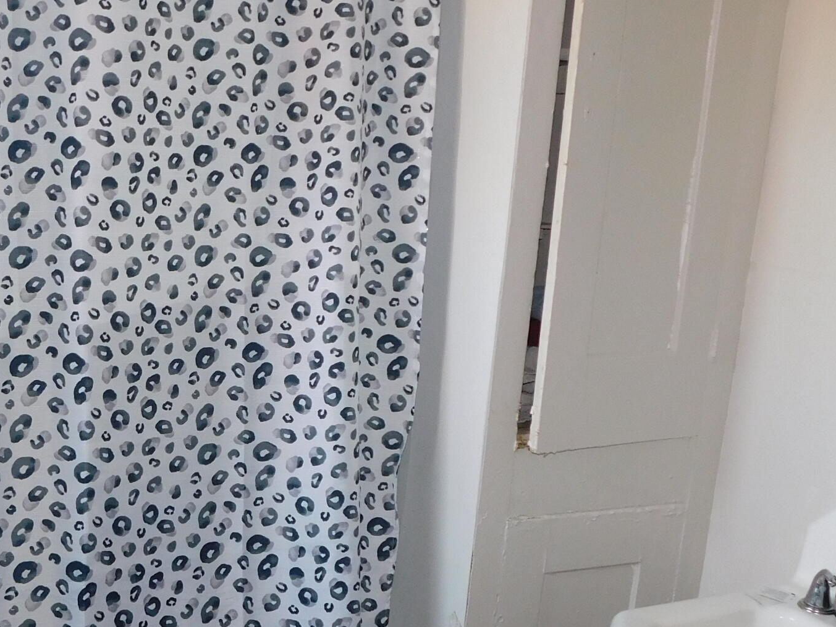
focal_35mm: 51
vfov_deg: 28.5
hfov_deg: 36.7
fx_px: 1232
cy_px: 389
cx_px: 223
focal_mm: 4
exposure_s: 1/30
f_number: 3
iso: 200
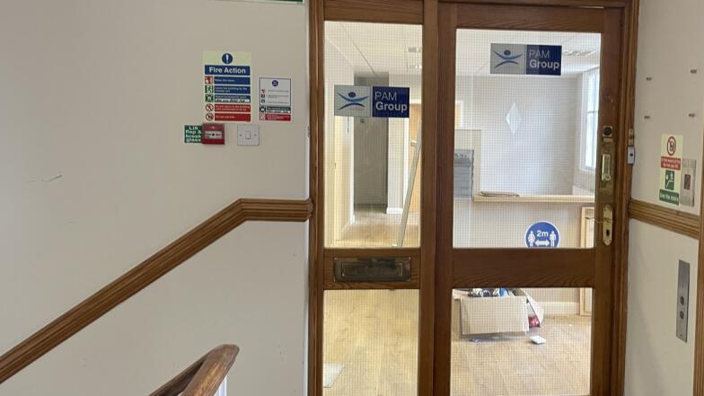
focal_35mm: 37
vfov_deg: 32.0
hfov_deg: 53.2
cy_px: 174
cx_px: 453
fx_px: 691
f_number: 1.6
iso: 160
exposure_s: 1/50
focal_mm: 4.2
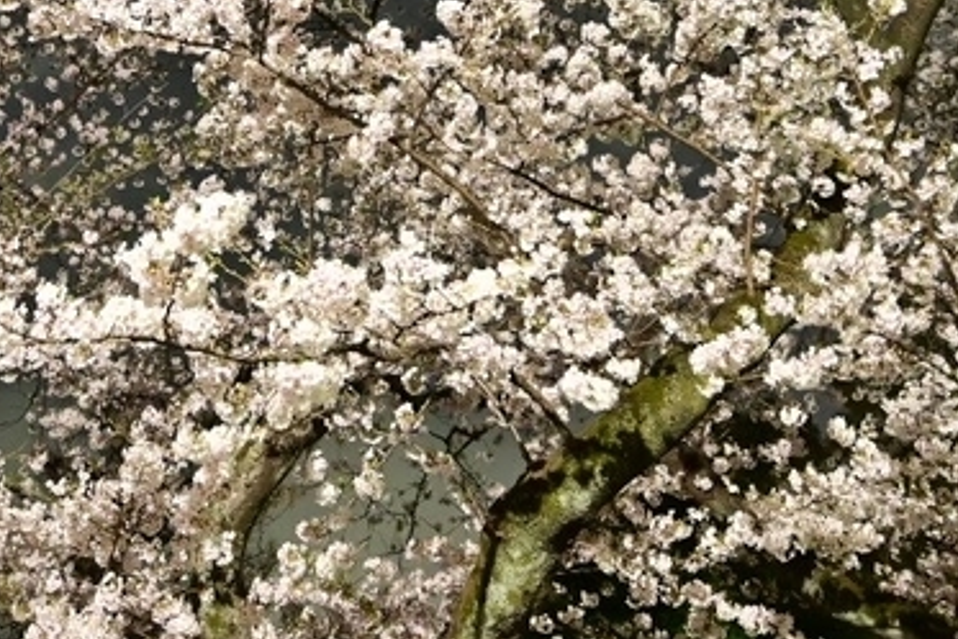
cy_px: -44
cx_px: 349
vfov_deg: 27.6
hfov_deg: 43.2
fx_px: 1198
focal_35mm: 45
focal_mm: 14
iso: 2000
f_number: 8
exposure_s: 1/1.3
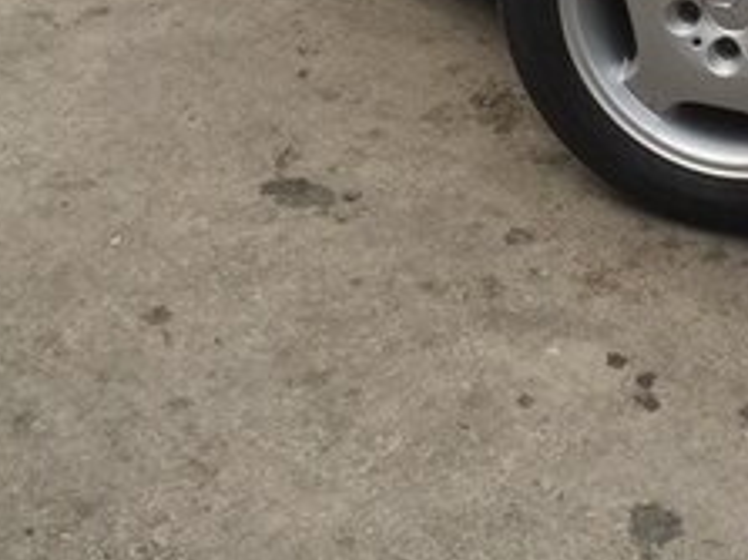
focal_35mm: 86
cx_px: 624
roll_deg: -1.2
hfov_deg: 22.4
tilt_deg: -21.6
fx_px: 1857
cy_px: -240
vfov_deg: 15.9
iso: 32
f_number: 2.2
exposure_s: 1/172
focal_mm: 4.15
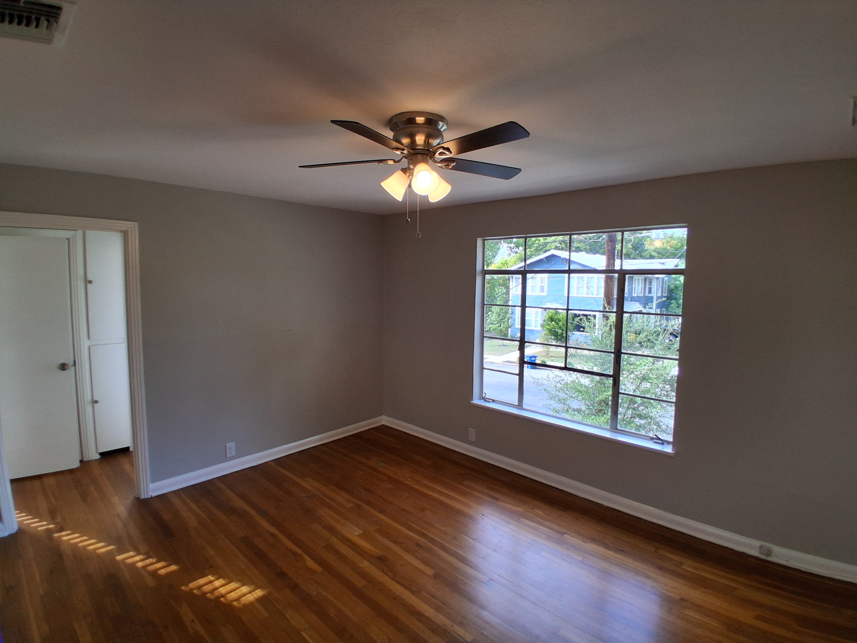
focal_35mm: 17
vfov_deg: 74.7
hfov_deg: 91.0
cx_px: 428
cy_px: 322
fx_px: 421
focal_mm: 1.4
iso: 50
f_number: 2.2
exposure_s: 1/120
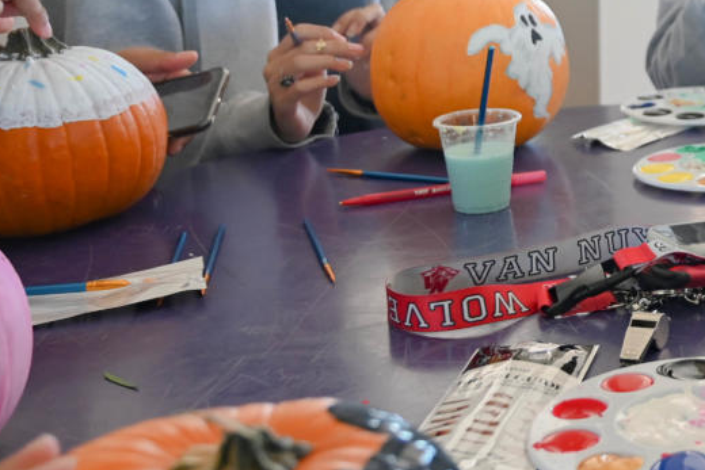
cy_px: -19
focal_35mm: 75
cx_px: 910
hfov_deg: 23.8
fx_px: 1469
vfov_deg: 17.7
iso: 800
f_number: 4
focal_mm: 26
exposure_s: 1/125
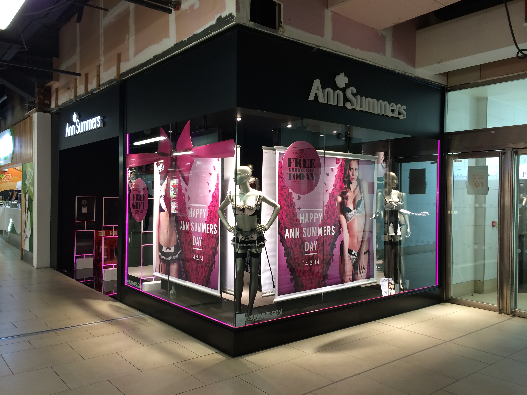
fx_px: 457
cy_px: 198
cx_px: 264
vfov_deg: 46.8
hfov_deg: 60.0
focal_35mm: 30
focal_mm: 4.12
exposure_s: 1/30
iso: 80
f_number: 2.2
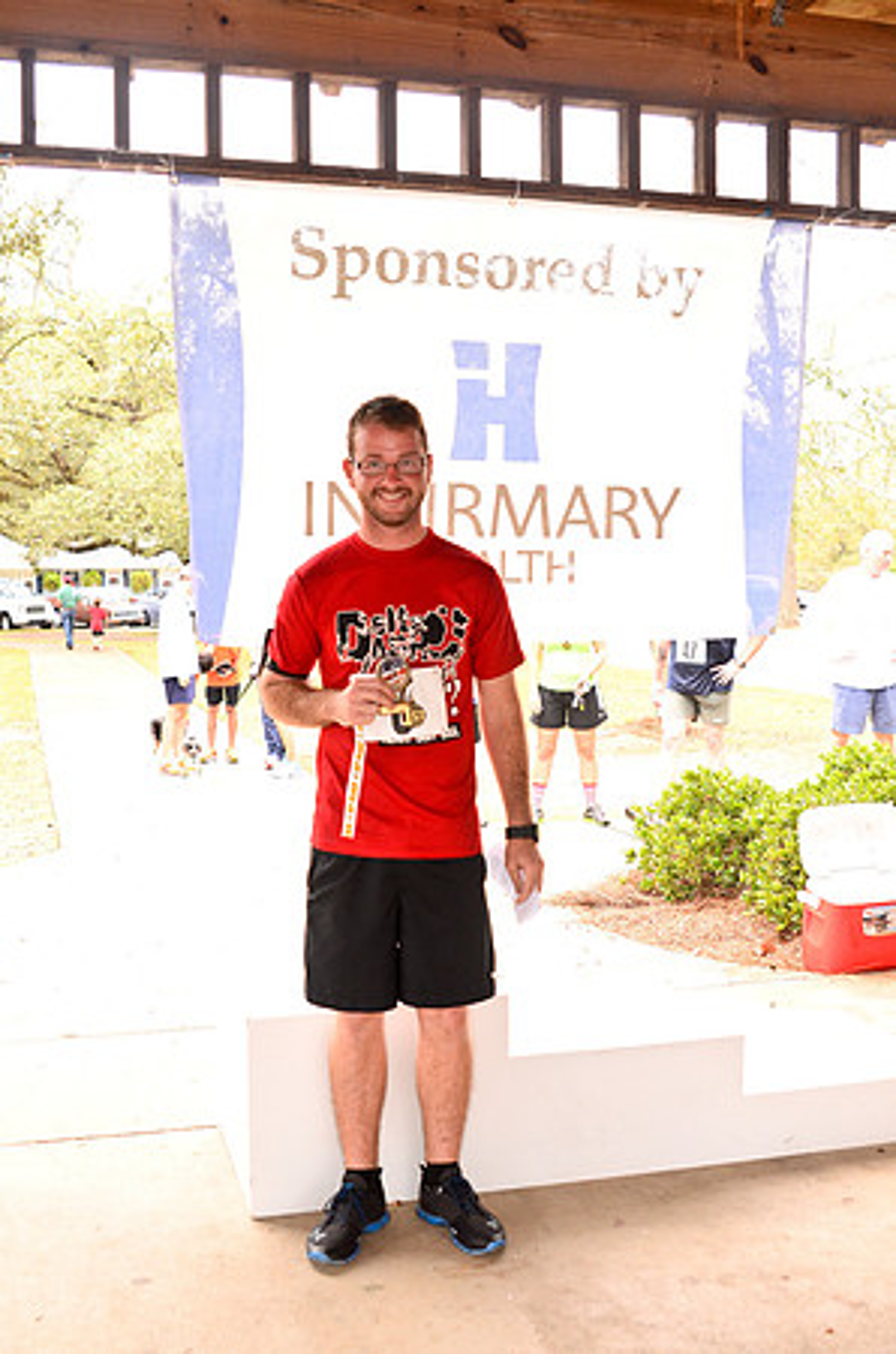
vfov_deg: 48.0
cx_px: 448
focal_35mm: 40
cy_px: 677
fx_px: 1519
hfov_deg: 32.9
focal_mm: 27
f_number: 4
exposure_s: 1/125
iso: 640
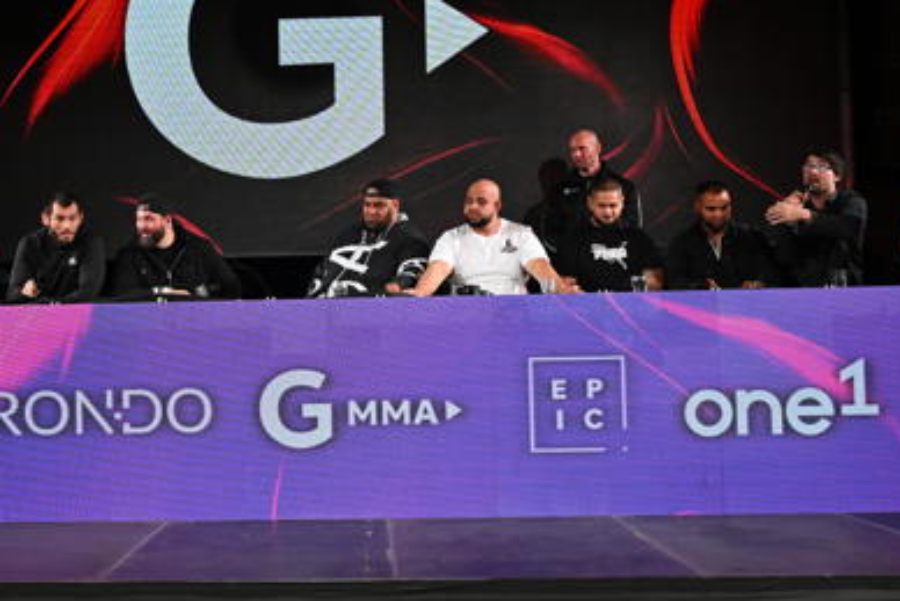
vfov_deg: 21.3
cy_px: 288
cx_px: 244
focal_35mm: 64
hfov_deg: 31.0
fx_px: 1601
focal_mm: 36
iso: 2500
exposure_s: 1/400
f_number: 4.5
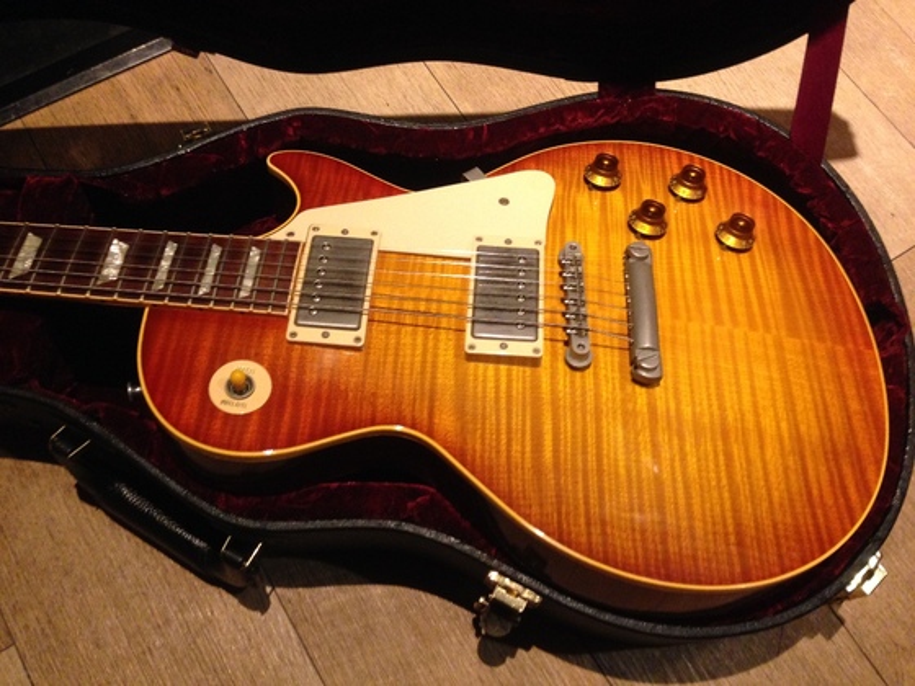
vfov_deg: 42.9
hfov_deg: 55.4
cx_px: 458
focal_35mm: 33
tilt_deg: -63.6
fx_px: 872
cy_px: 343
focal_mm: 4.12
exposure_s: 1/20
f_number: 2.4
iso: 320
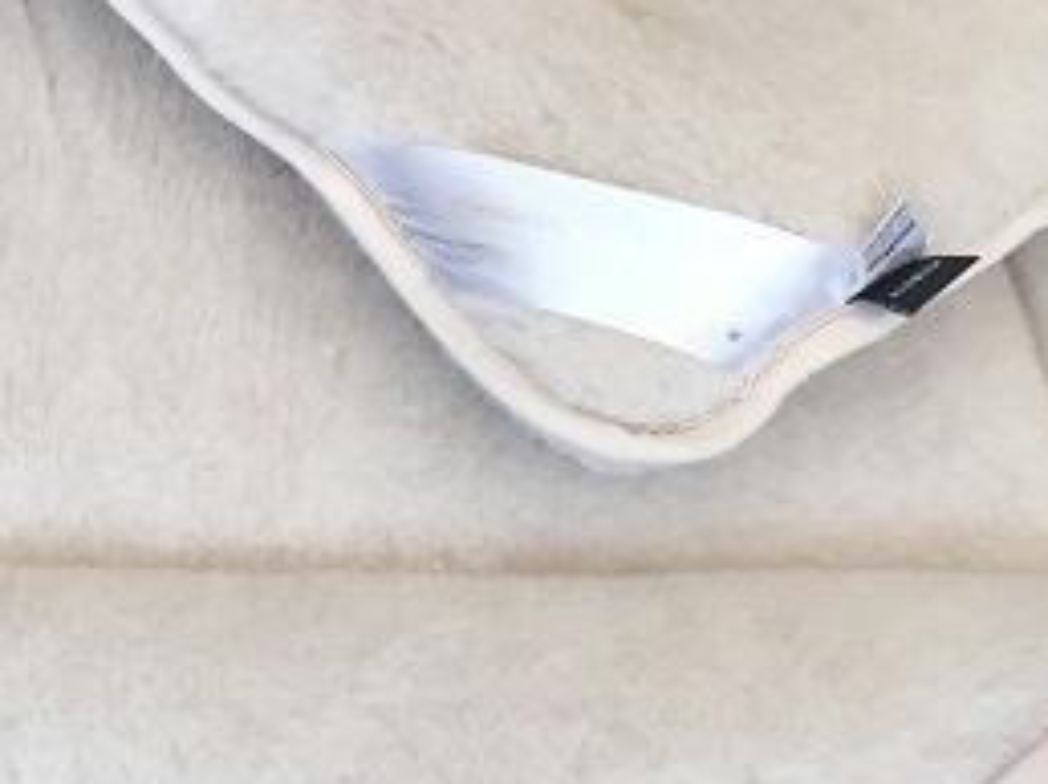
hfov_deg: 21.5
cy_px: -32
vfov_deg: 16.0
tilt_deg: -39.3
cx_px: 191
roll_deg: -0.7
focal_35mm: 90
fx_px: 2722
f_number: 2.2
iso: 32
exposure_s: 1/33
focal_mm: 4.15
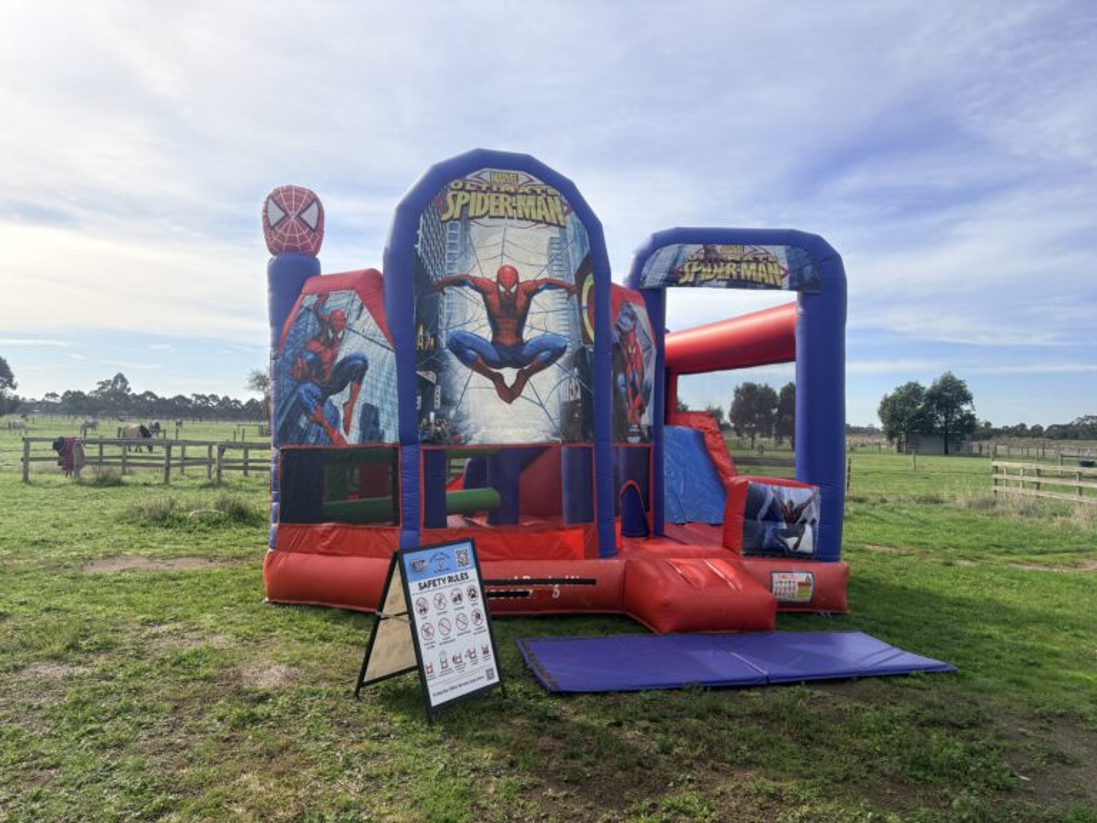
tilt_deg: +3.8
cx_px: 548
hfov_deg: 67.3
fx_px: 824
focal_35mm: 26
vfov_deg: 53.1
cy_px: 412
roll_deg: -3.4
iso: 50
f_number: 1.6
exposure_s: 1/4608
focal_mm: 5.96
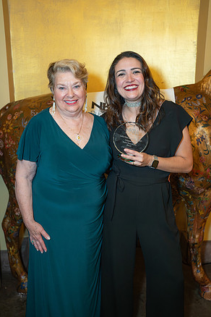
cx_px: 106
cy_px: 156
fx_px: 316
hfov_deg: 36.9
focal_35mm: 36
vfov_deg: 53.1
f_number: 3.2
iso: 800
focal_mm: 35
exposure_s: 1/100
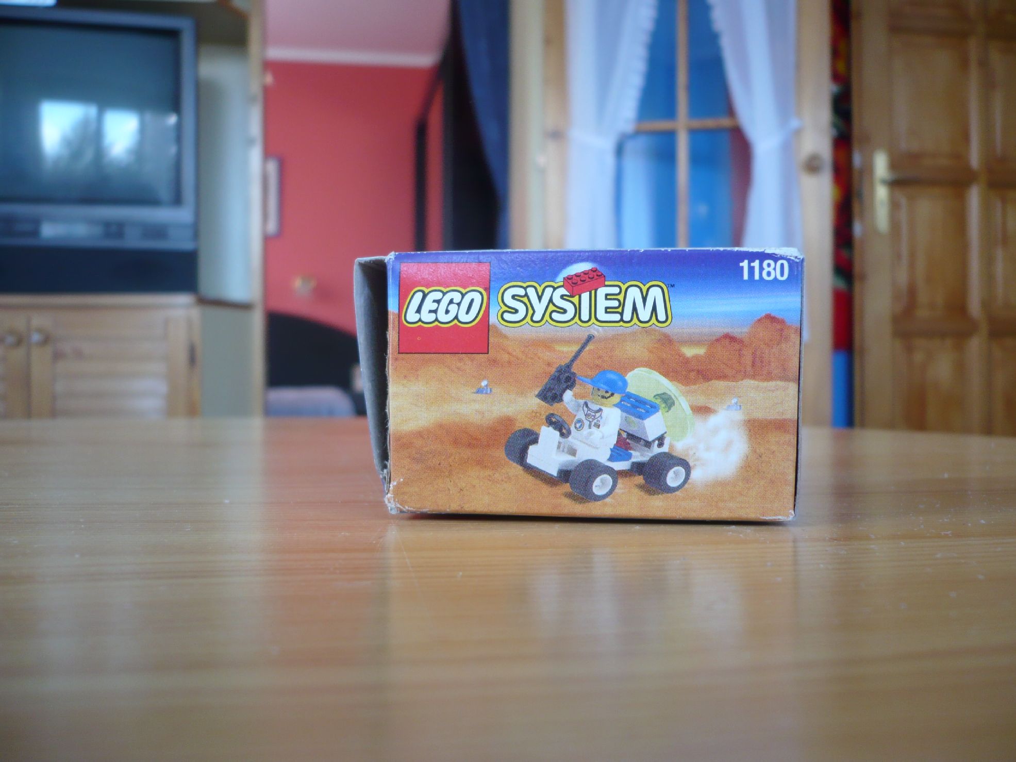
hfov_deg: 52.6
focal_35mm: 35
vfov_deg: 40.7
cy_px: 381
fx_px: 1027
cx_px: 508
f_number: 2.8
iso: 100
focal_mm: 5.8
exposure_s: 1/25
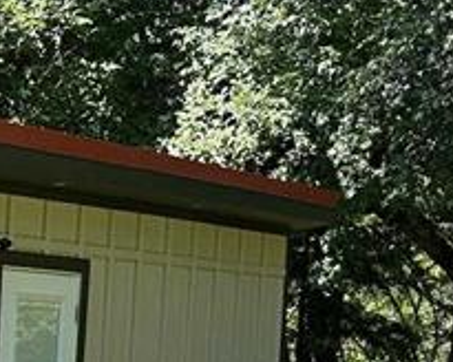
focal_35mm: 114
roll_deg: -1.2
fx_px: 1528
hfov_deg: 15.8
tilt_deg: -6.6
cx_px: -175
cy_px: 459
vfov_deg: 13.1
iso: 80
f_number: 1.78
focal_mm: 6.86
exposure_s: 1/1119
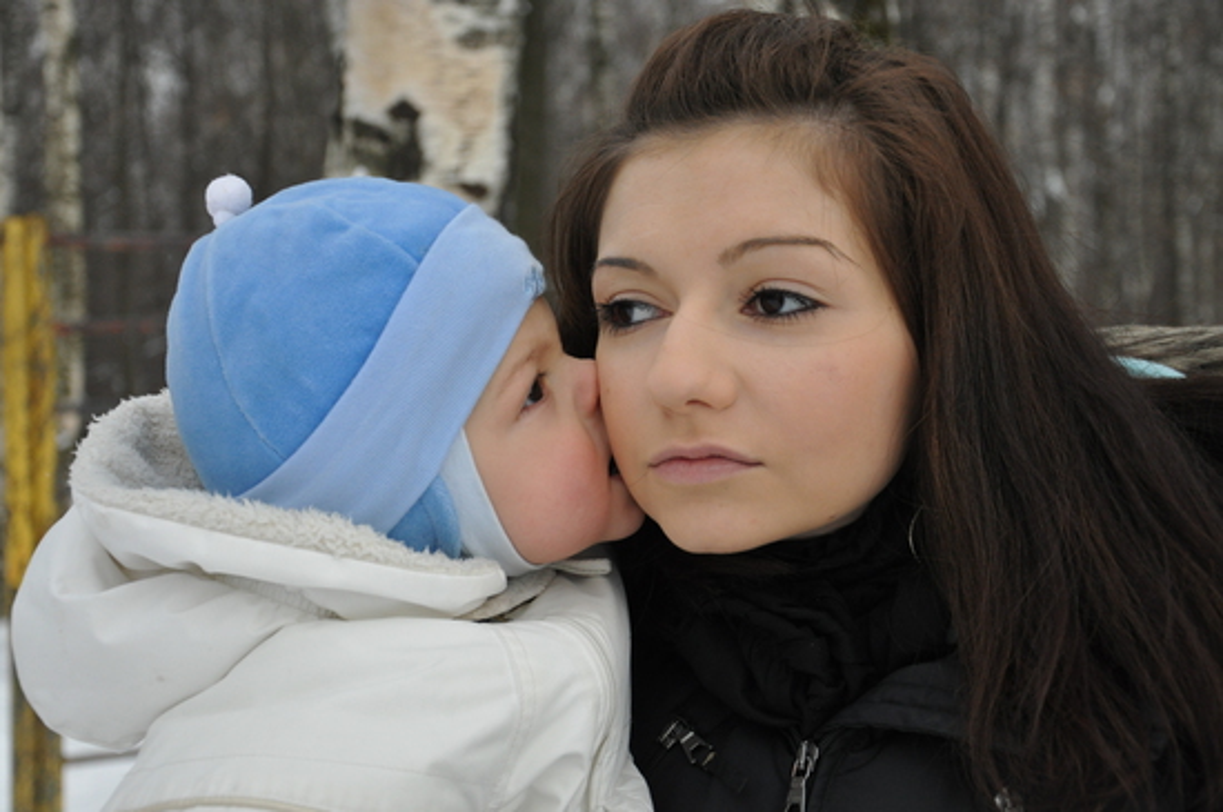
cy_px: 406
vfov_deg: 22.6
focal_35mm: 60
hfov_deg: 33.4
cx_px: 612
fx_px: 2035
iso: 800
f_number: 4.5
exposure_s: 1/640
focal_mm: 40
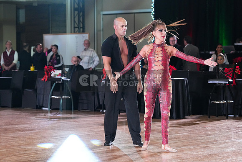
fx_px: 787
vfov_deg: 11.7
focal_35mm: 117
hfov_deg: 17.5
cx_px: 121
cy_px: 81
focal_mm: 117
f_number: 5
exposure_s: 1/400
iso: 6400
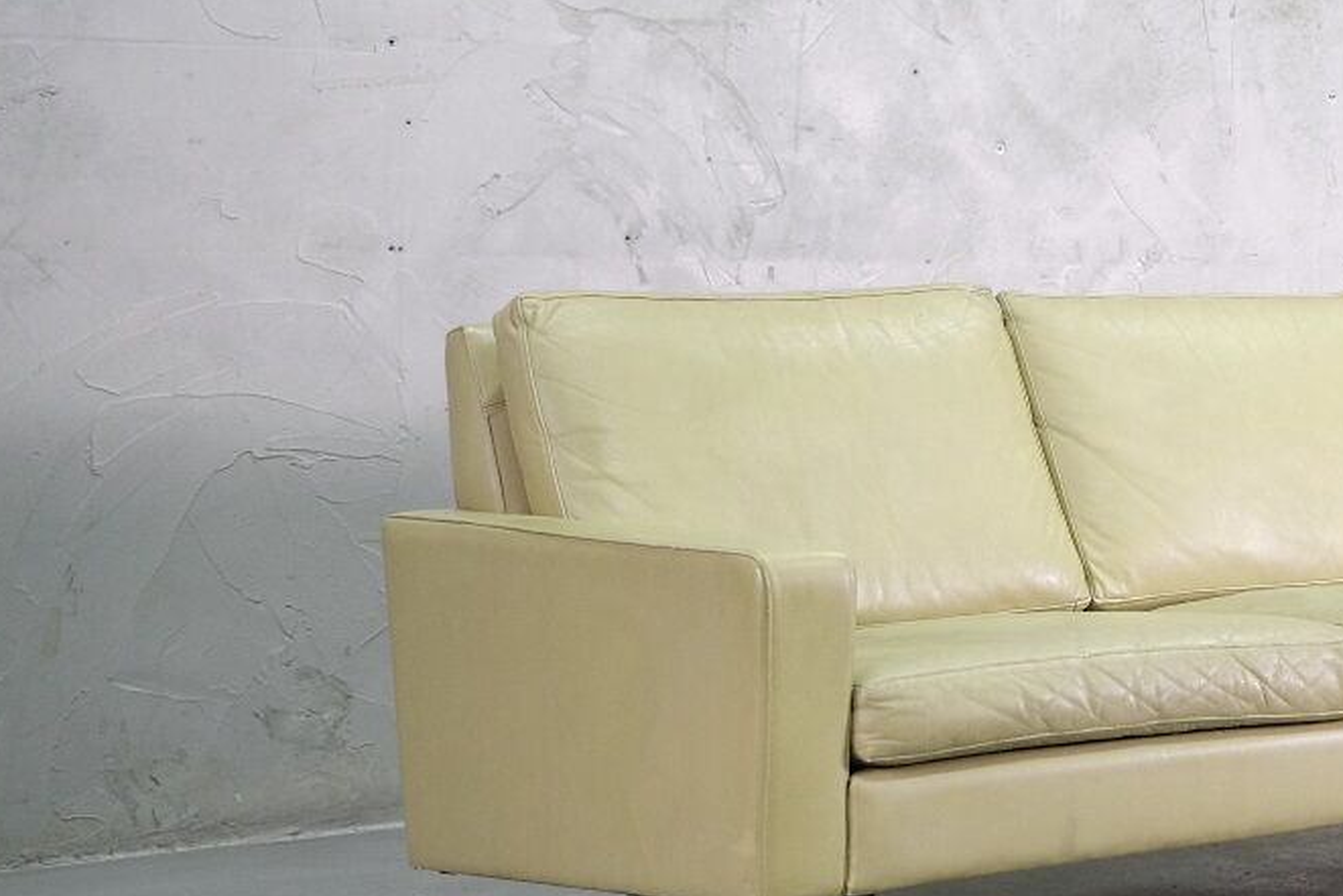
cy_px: 366
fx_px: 2798
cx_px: 1201
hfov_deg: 26.1
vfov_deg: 18.2
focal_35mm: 75
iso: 1600
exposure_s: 1/40
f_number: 4
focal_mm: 26
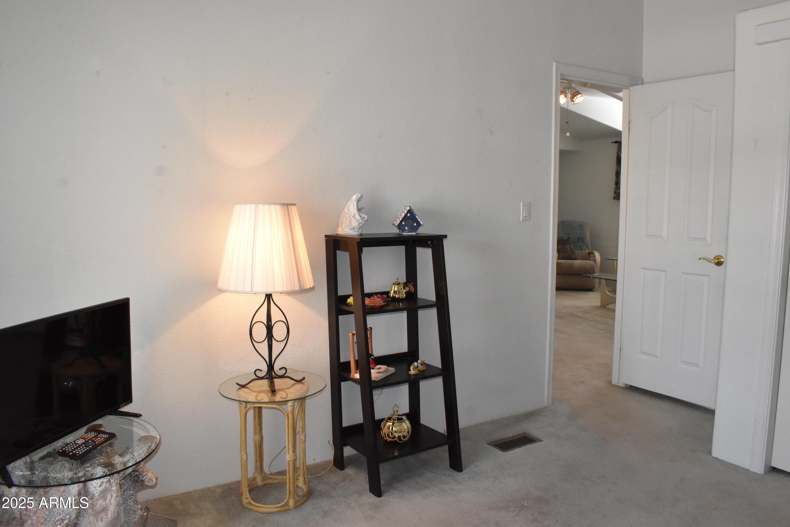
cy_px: 264
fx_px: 592
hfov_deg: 67.4
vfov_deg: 47.9
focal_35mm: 27
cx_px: 395
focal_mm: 18
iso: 2500
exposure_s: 1/125
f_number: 10
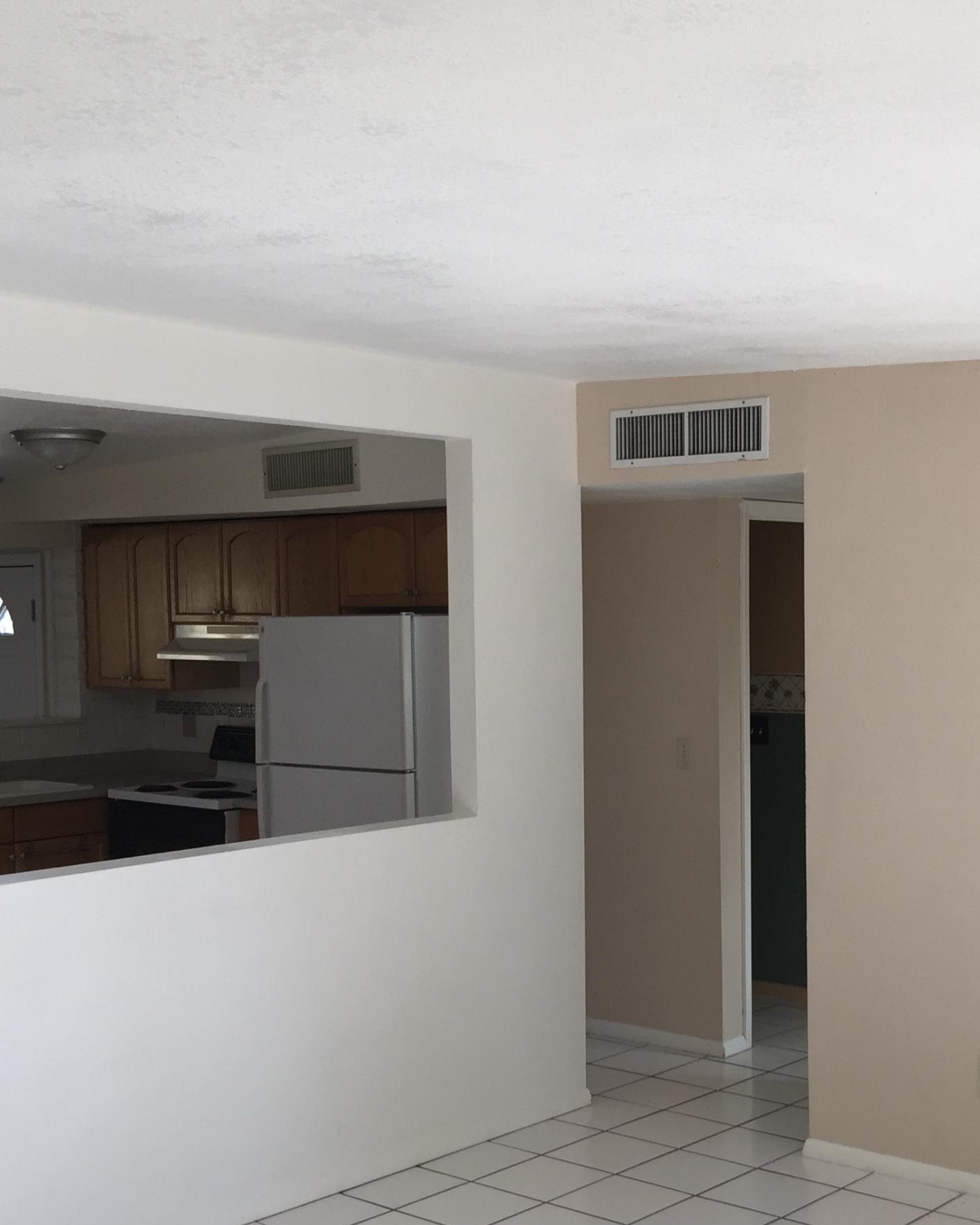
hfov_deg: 31.1
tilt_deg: -4.5
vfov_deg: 38.7
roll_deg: +0.5
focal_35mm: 48
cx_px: 696
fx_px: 1740
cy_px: 716
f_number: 2.2
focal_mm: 4.15
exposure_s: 1/120
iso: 50
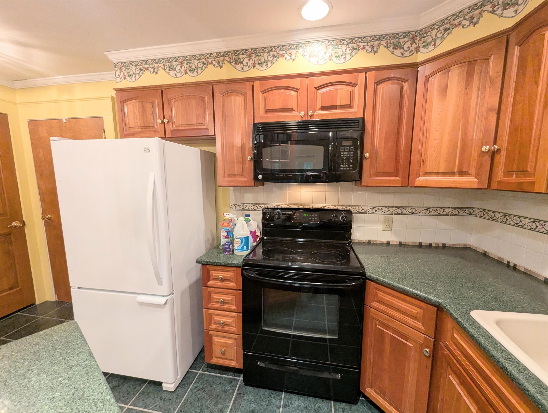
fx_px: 206
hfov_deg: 106.1
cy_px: 206
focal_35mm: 13
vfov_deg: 90.1
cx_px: 274
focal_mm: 1.95
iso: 209
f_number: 2.2
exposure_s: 1/40
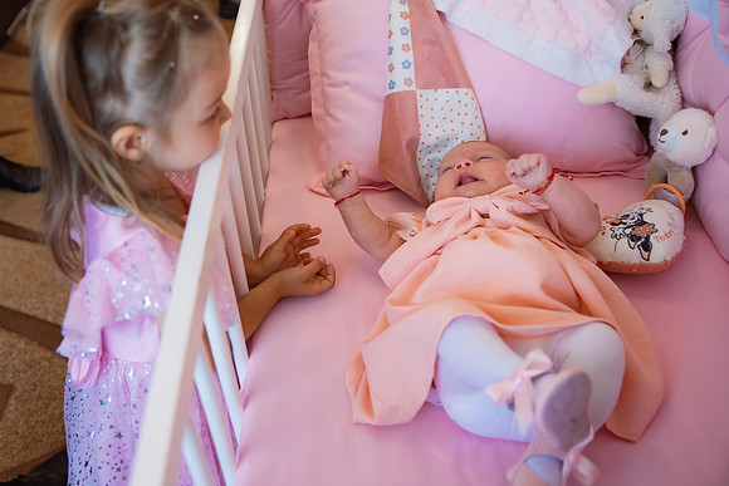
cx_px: 305
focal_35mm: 37
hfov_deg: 51.2
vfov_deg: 35.6
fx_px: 757
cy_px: 237
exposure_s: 1/250
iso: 800
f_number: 2.8
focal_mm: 32
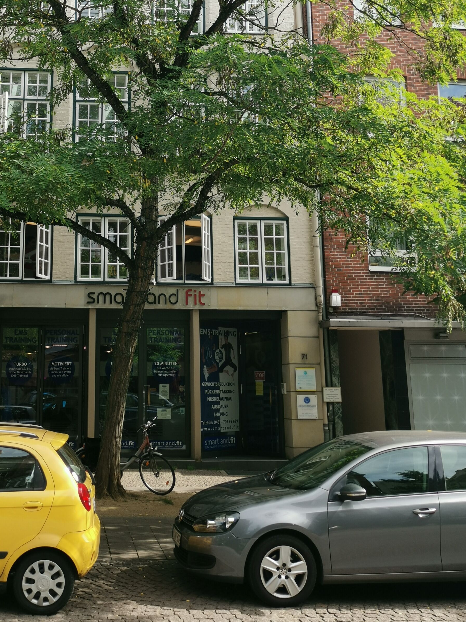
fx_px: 826
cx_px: 156
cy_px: 192
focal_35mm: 46
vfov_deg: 40.6
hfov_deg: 31.3
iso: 50
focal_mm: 5.58
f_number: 1.8
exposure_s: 1/909
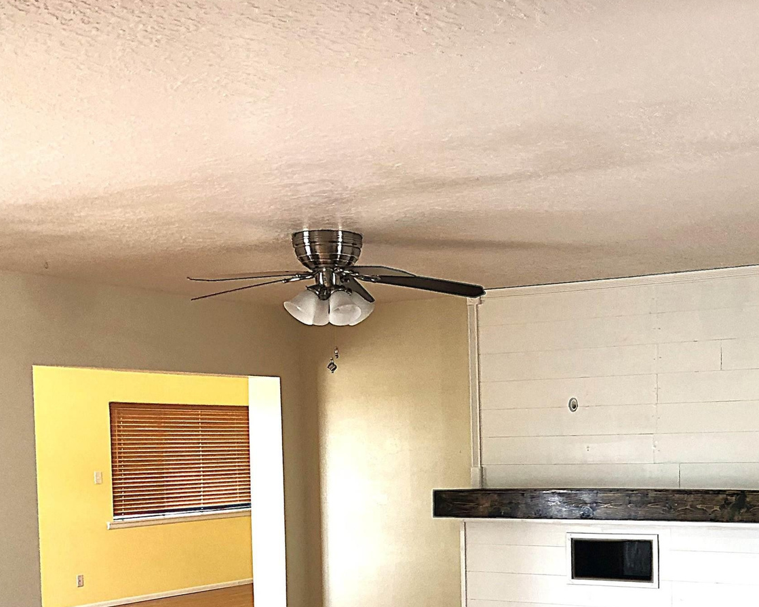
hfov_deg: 36.3
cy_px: 501
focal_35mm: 50
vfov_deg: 29.5
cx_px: 583
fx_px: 1124
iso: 40
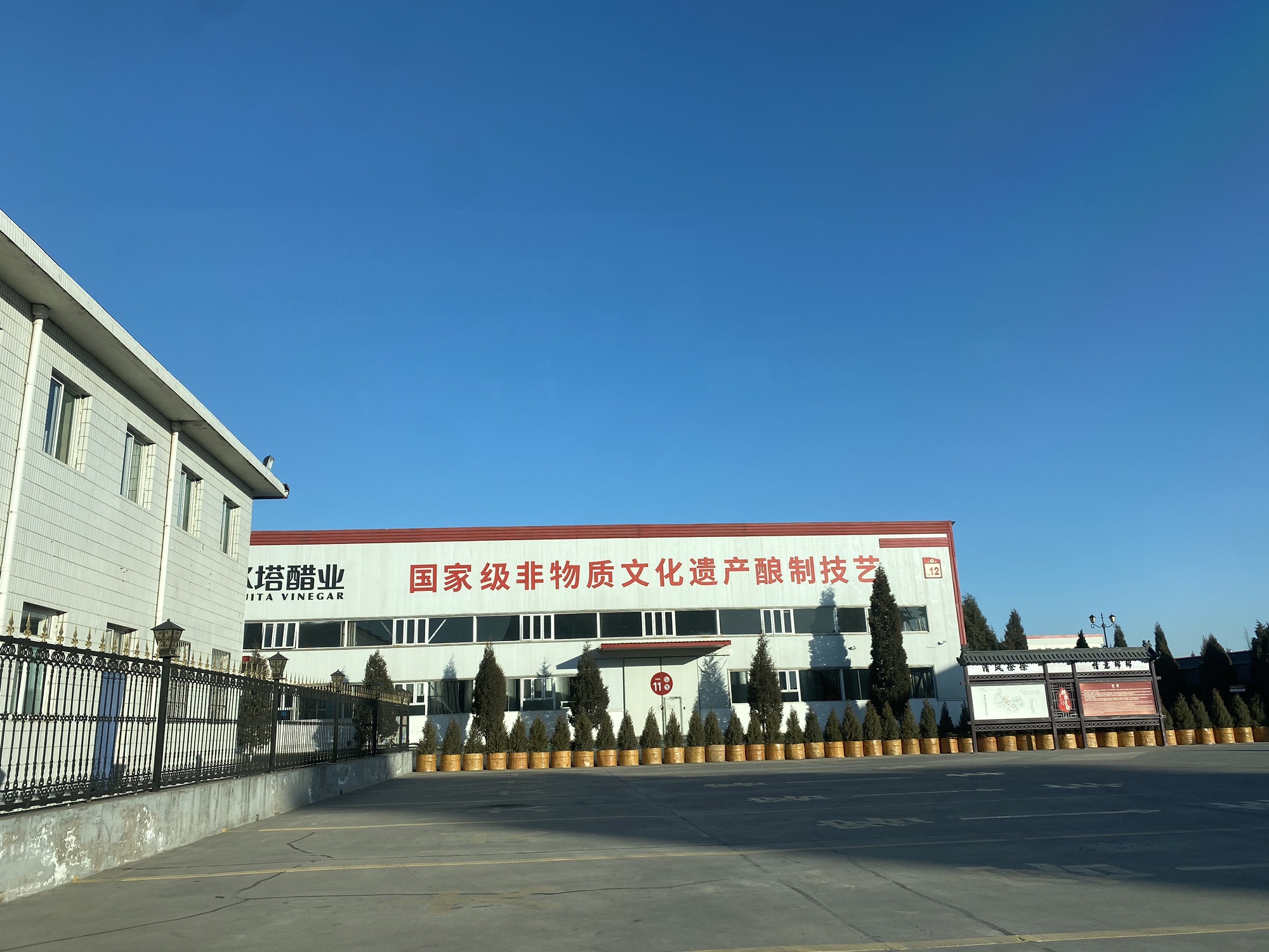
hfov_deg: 67.3
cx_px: 634
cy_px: 476
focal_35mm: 26
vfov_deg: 53.1
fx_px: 953
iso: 32
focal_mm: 4.25
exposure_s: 1/805
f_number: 1.8
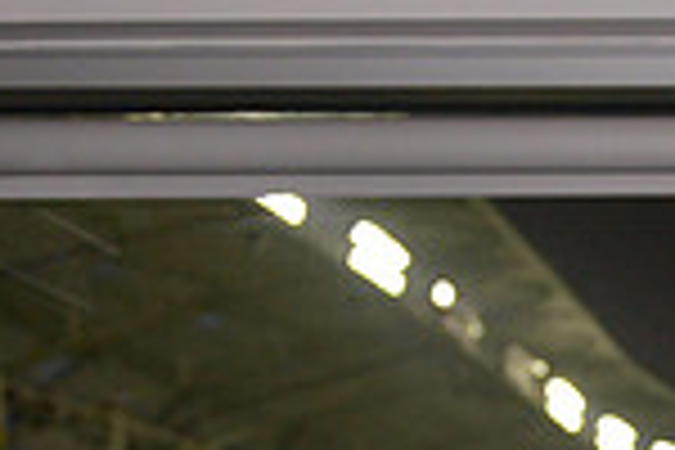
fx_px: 2325
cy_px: 853
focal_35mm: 124
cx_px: 958
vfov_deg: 10.3
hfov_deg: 15.5
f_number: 3.2
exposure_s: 1/1600
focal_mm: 32
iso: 2500
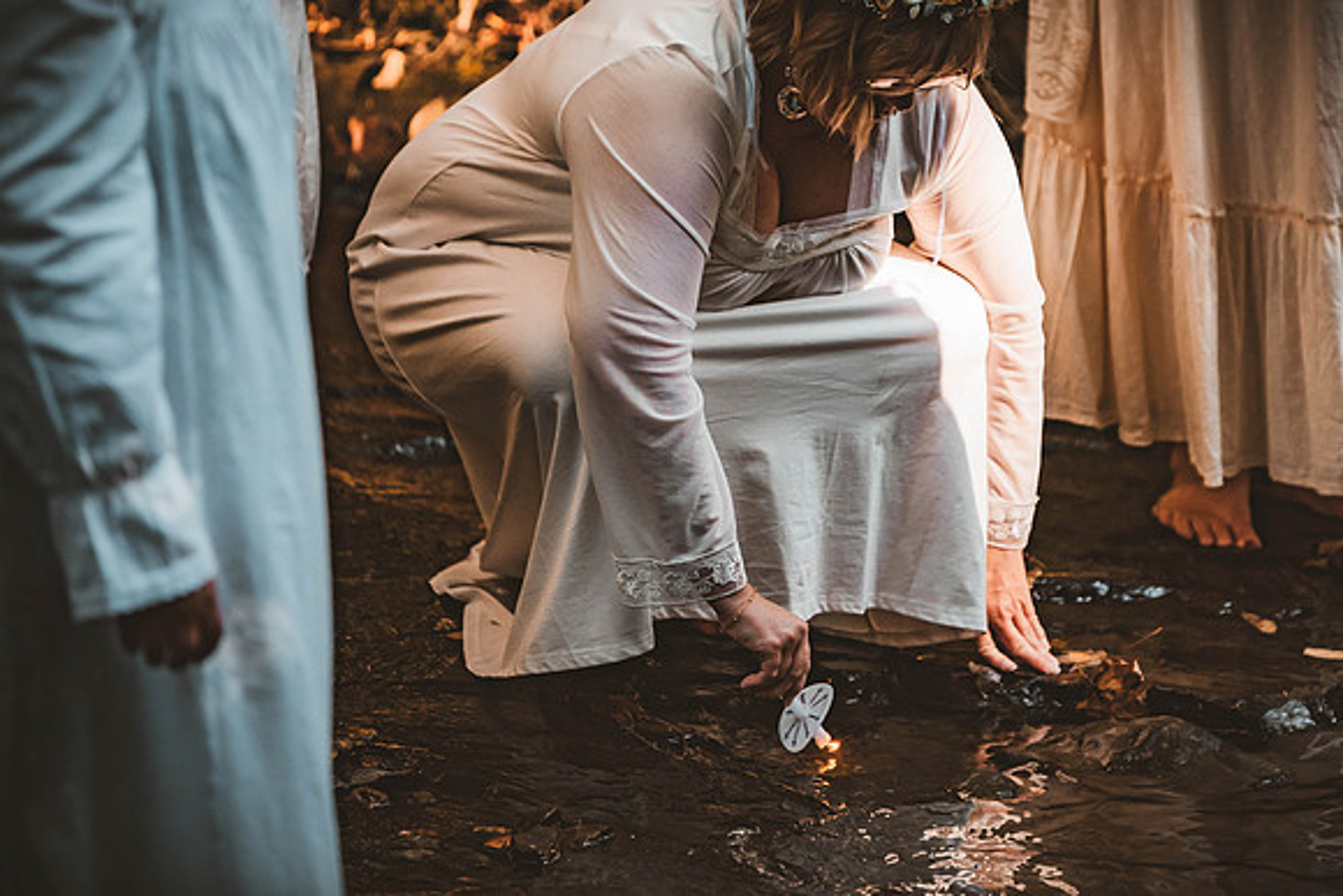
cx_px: 818
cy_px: 272
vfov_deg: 4.9
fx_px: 10511
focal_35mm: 282
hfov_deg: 7.3
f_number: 2.8
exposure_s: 1/400
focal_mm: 200
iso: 1000
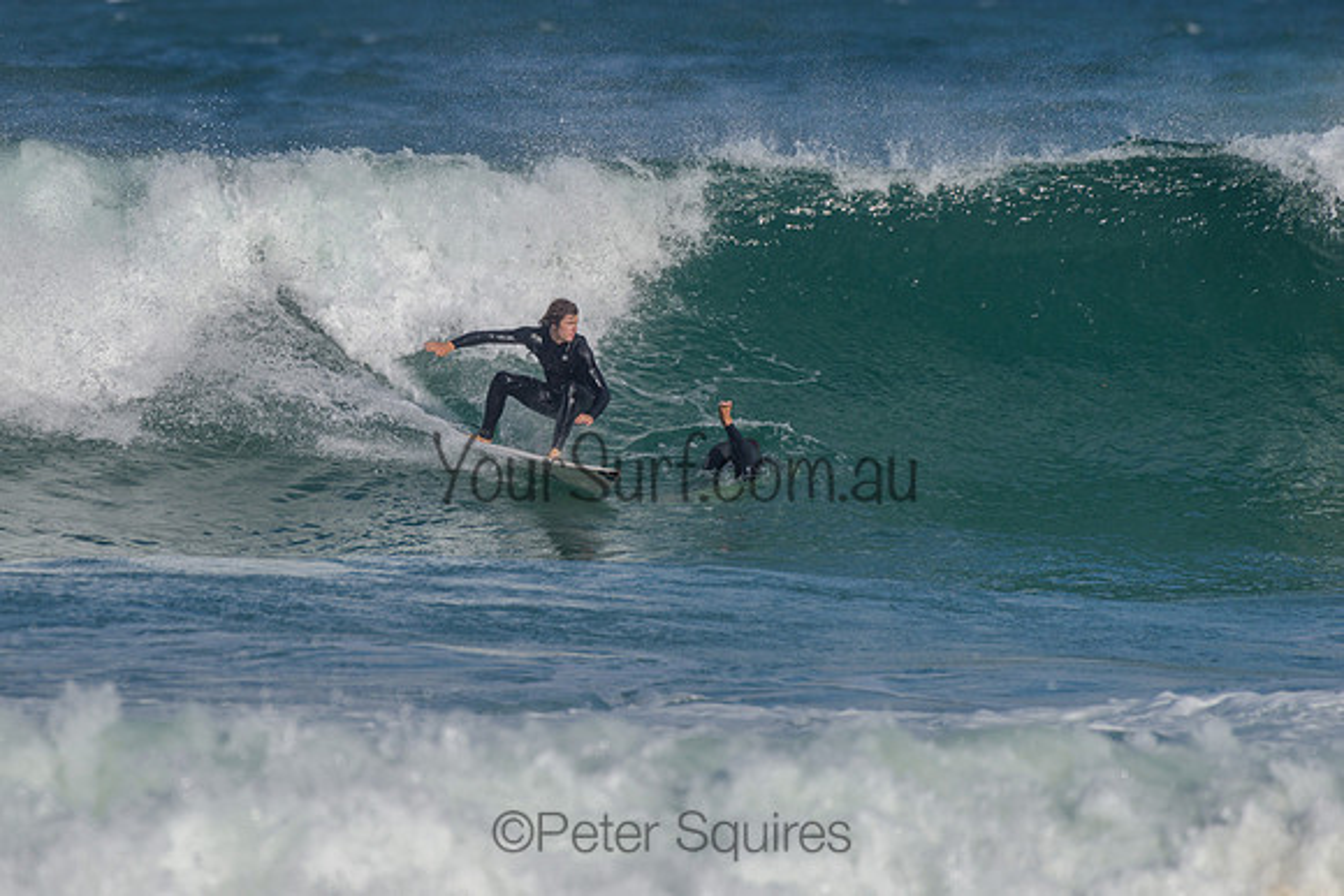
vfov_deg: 2.2
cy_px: 355
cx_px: 524
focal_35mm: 613
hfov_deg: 3.4
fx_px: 22873
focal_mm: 500
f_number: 5.6
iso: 110
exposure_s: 1/2000
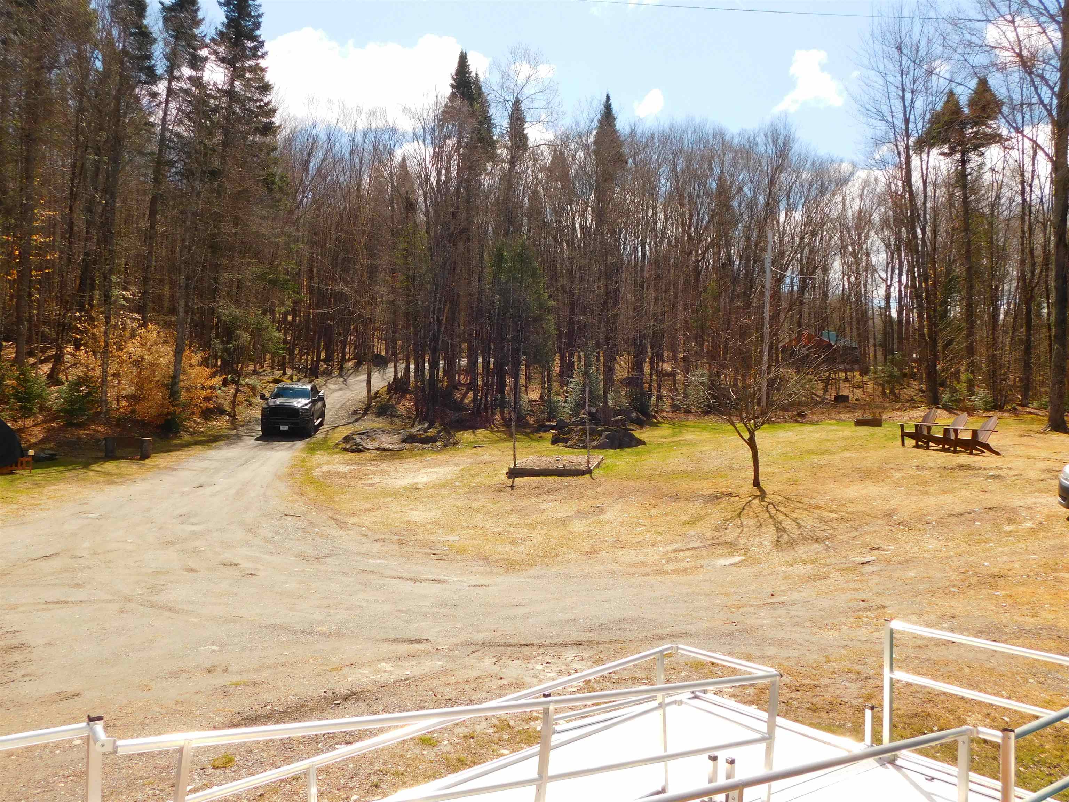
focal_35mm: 30
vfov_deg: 46.8
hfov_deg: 60.0
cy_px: 401
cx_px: 534
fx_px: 926
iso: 125
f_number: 3.2
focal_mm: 5.3
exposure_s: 1/1000
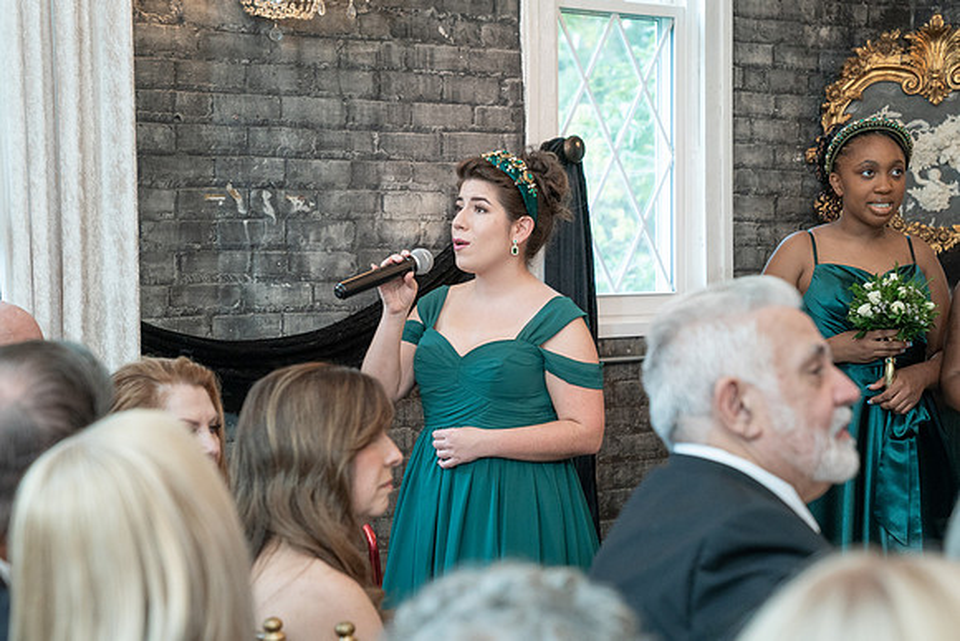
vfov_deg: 16.1
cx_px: 505
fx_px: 2260
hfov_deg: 24.0
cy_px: 320
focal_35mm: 85
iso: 2000
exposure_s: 1/100
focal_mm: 70
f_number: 4
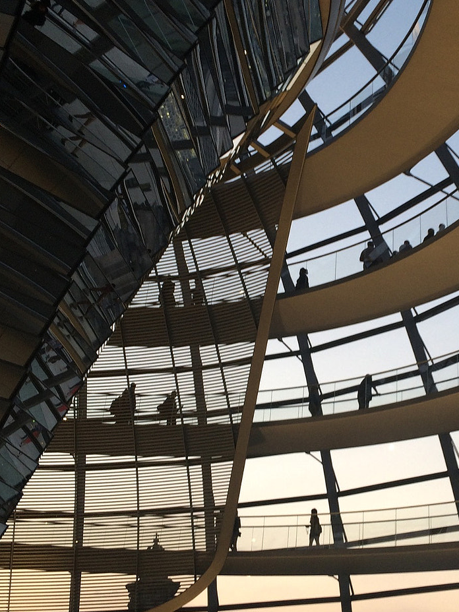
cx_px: 324
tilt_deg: +25.9
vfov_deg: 38.2
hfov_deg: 28.8
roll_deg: +0.8
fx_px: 884
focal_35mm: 50
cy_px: 297
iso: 64
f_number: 2.2
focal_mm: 4.15
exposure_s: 1/33
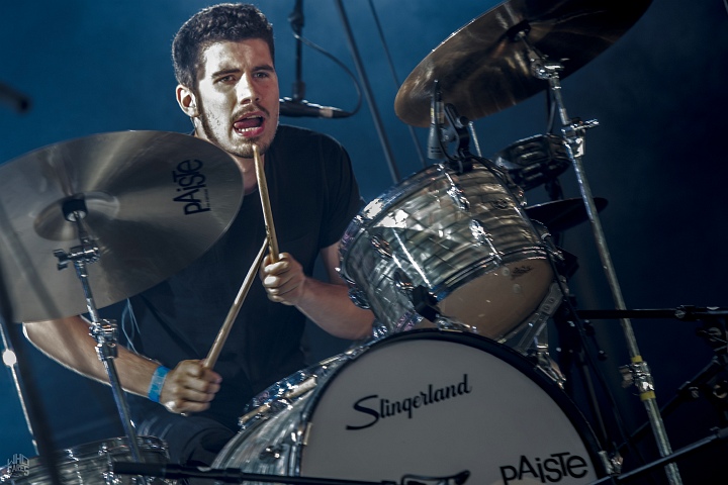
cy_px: 242
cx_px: 364
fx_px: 4853
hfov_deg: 8.6
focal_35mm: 240
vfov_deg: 5.7
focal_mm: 160
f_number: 2.8
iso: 640
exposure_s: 1/80
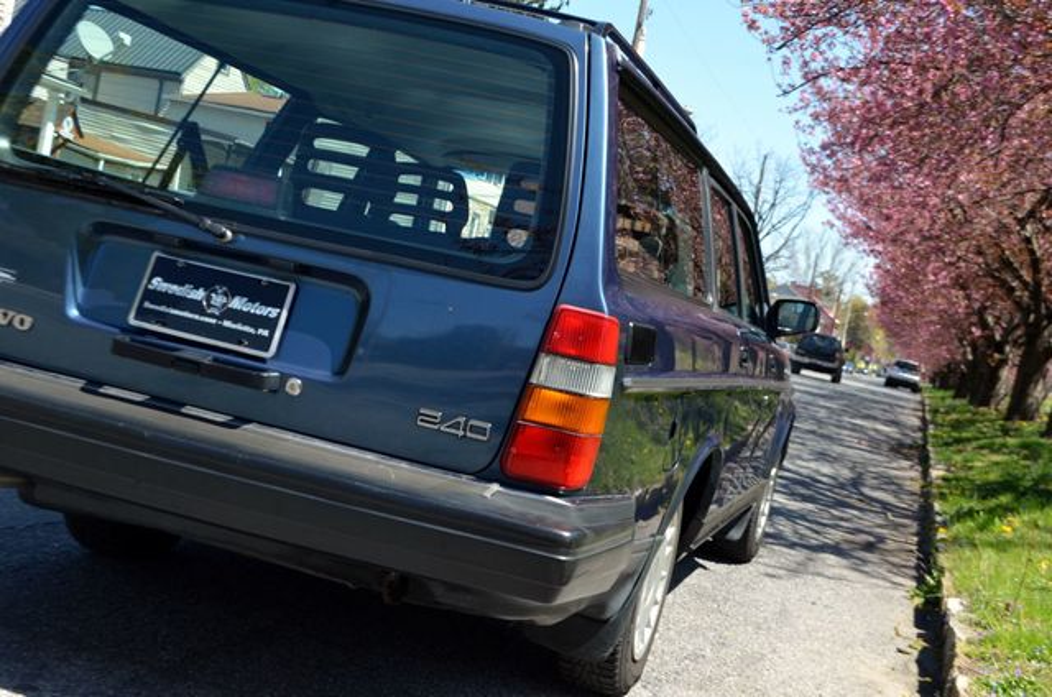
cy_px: 348
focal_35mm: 48
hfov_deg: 41.2
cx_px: 526
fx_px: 1400
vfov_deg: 28.0
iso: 200
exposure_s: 1/200
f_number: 8
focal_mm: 32
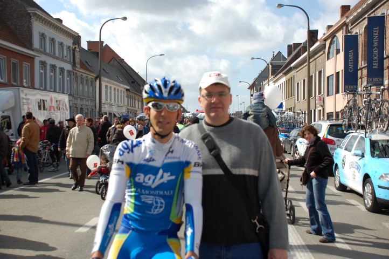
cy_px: 130
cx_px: 194
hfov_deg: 46.4
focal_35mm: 42
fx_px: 453
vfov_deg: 31.8
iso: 200
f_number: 4.5
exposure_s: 1/1000
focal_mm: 28
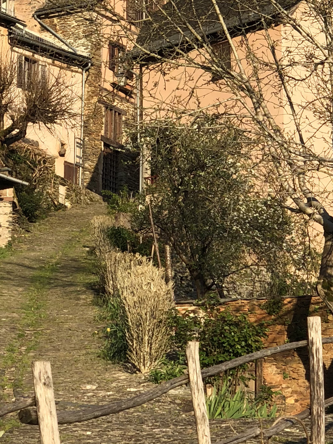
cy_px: 60
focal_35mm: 151
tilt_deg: +17.7
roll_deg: +0.5
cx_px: 185
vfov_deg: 13.0
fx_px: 1936
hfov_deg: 9.8
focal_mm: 6
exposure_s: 1/510
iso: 16
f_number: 2.4
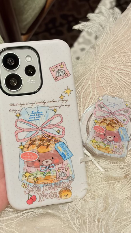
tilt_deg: -64.5
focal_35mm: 57
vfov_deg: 36.6
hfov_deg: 21.1
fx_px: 352
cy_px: 117
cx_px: 57
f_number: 1.6
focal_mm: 5.96
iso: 160
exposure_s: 1/33
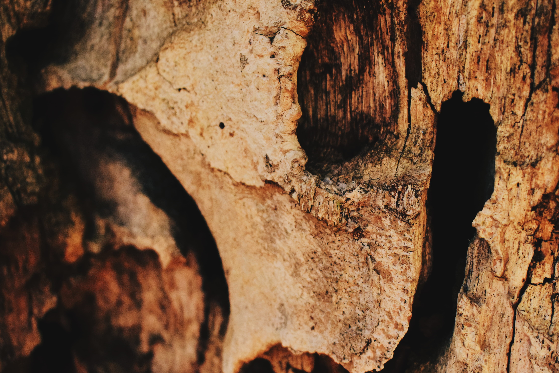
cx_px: 319
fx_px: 947
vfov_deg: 22.2
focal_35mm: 61
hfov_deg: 32.8
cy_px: 249
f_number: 5
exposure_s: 1/2000
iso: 2000
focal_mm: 30
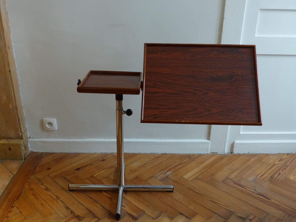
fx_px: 291
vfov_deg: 41.8
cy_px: 111
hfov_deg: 54.0
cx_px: 148
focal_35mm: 34
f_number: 2.8
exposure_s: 1/8
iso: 400
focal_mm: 6.2
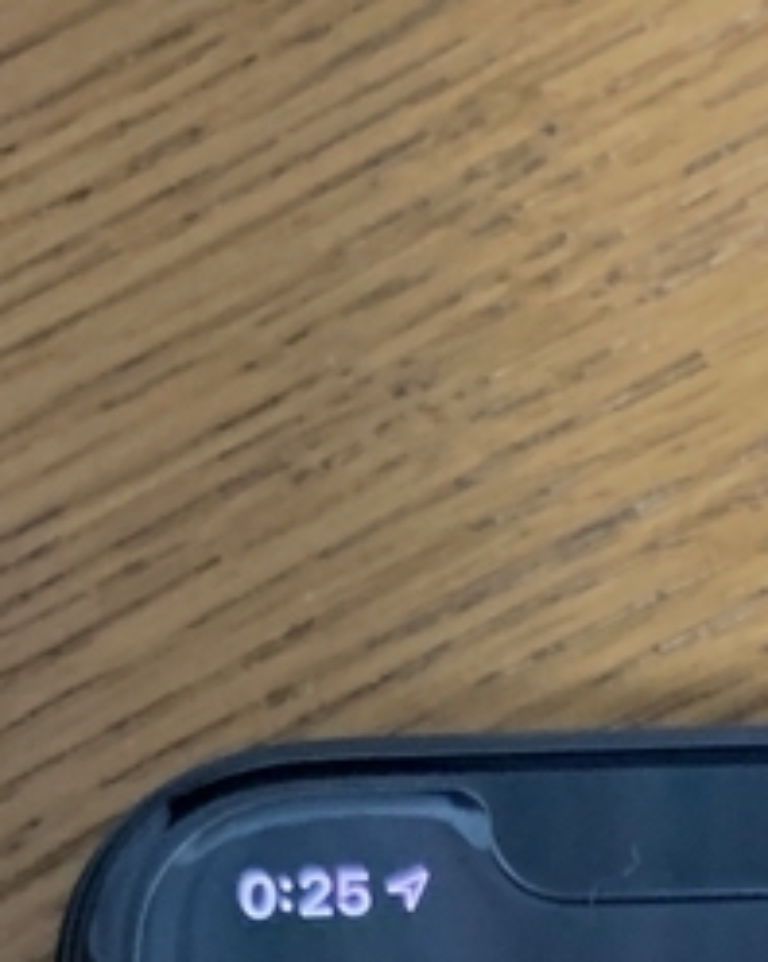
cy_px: 2211
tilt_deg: -80.6
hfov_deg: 12.2
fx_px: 3499
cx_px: 981
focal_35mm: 123
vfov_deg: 12.6
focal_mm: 4.25
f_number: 1.8
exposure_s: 1/30
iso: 500
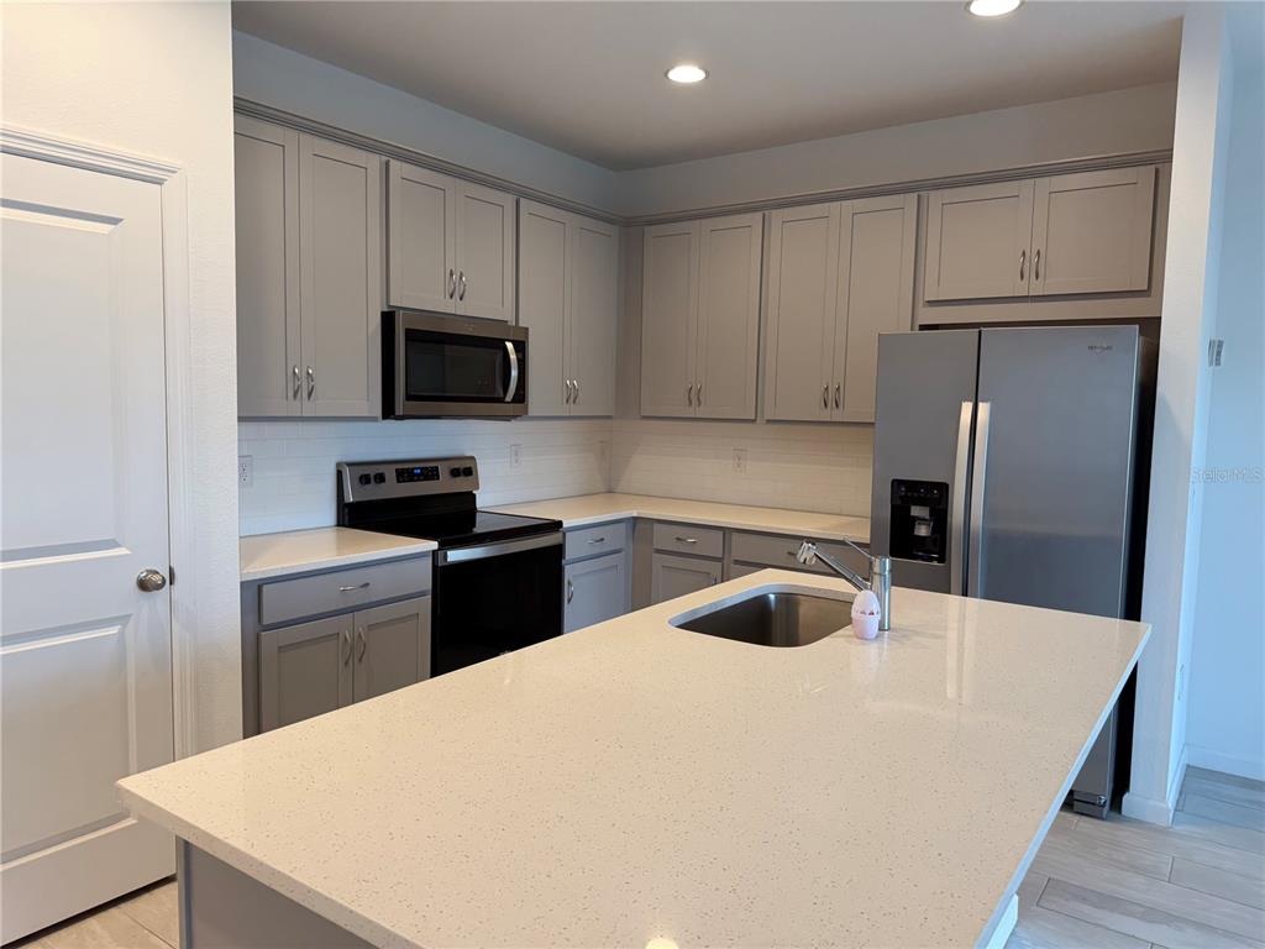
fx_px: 877
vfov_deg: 56.8
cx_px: 632
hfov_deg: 71.6
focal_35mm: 24
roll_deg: -1.4
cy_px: 474
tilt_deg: -4.2
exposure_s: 1/120
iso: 200
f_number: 1.78
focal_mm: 6.76
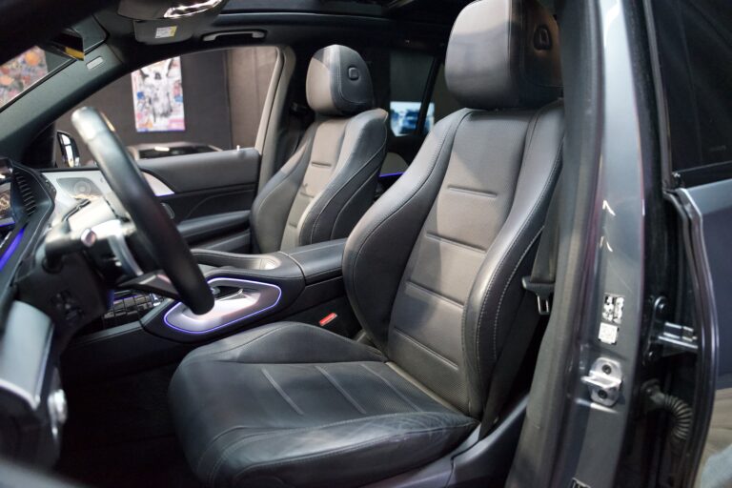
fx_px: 488
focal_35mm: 24
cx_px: 366
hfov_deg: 73.7
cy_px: 244
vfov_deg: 53.1
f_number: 2.8
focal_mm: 24
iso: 6400
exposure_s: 1/80
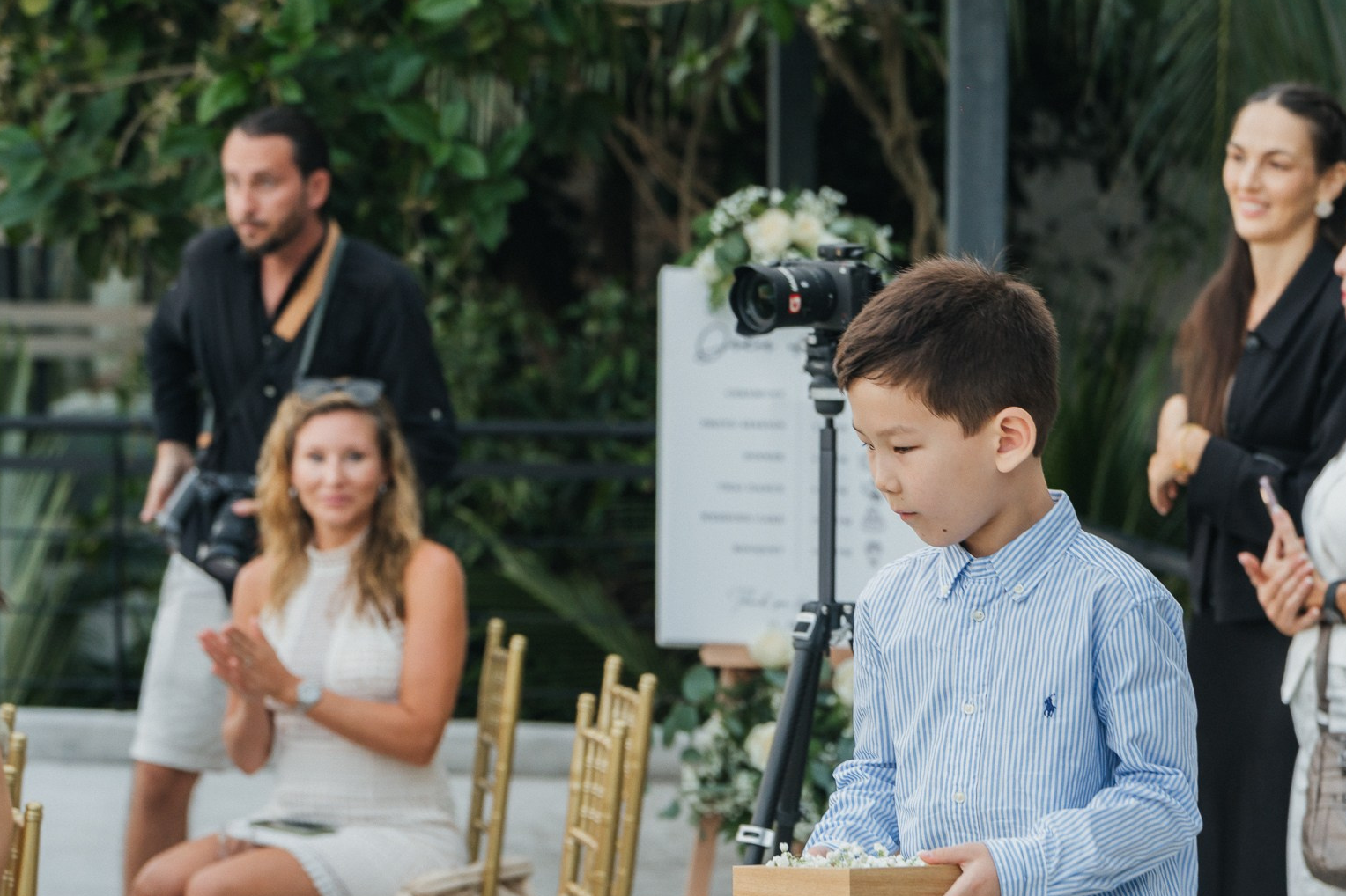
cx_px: 697
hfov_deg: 16.8
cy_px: 590
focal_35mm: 122
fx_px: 4560
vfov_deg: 11.2
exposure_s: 1/250
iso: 400
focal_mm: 91
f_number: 5
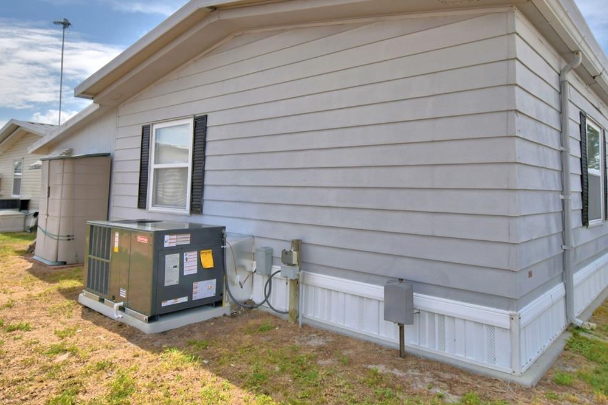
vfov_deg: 52.7
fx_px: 405
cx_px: 332
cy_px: 161
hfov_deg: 73.6
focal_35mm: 24
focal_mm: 10
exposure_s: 1/1600
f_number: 4.5
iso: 100
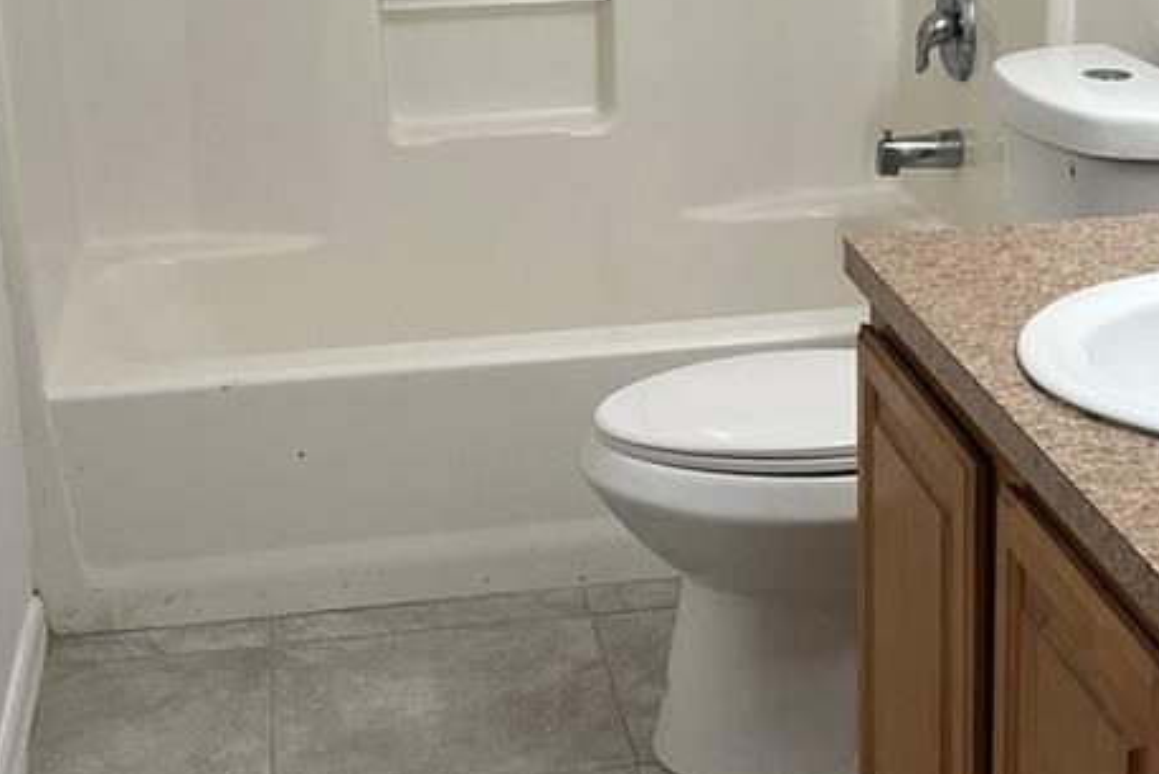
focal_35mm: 71
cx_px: 677
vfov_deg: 19.2
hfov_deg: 28.4
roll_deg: +1.8
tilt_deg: -18.1
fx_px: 2286
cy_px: 305
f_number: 1.6
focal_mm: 5.1
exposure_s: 1/120
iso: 100
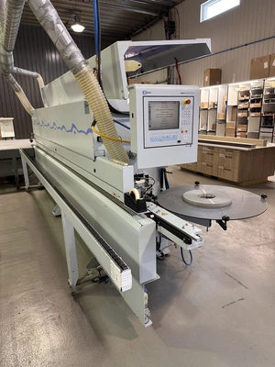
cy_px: 184
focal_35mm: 24
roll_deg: +1.2
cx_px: 138
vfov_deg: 71.6
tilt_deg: -15.1
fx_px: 254
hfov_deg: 56.8
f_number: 1.78
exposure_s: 1/60
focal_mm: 6.86
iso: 125
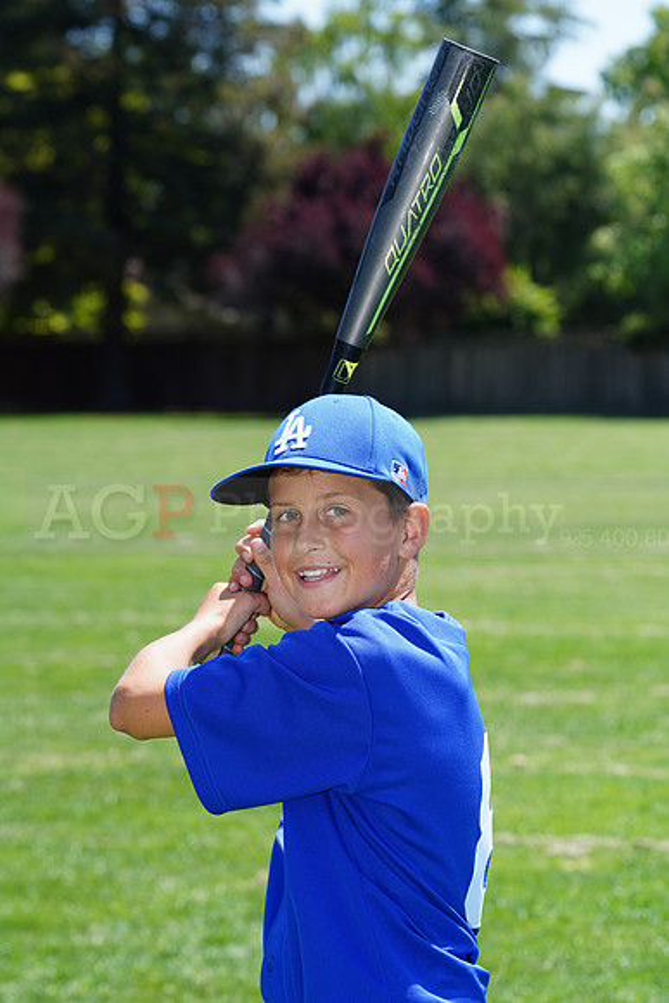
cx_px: 334
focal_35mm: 161
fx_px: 4485
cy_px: 502
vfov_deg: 12.8
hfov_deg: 8.5
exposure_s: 1/200
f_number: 9
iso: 200
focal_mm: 161
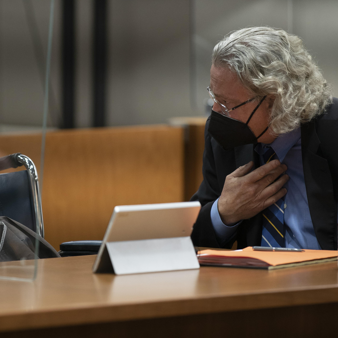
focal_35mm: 383
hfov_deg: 4.6
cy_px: 169
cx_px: 98
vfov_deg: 4.6
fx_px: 4231
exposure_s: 1/250
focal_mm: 300
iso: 3200
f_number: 3.2
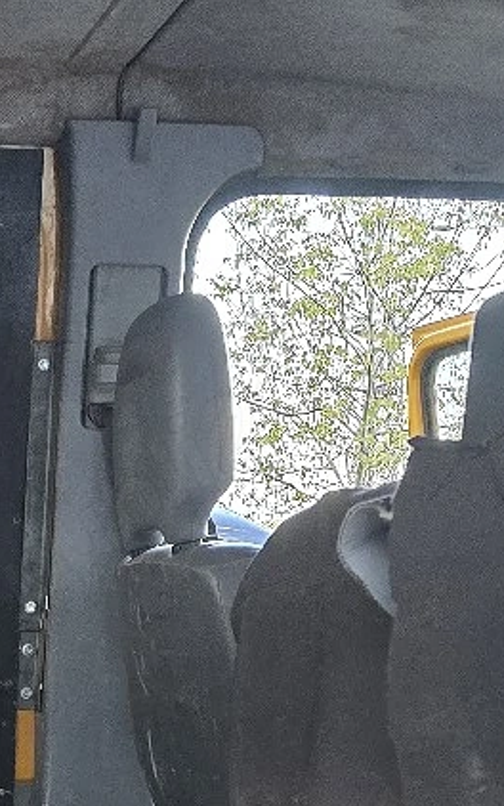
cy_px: 1027
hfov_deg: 16.0
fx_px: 1691
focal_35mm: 77
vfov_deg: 23.8
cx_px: -164
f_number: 1.7
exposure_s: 1/101
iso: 1600
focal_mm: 6.3
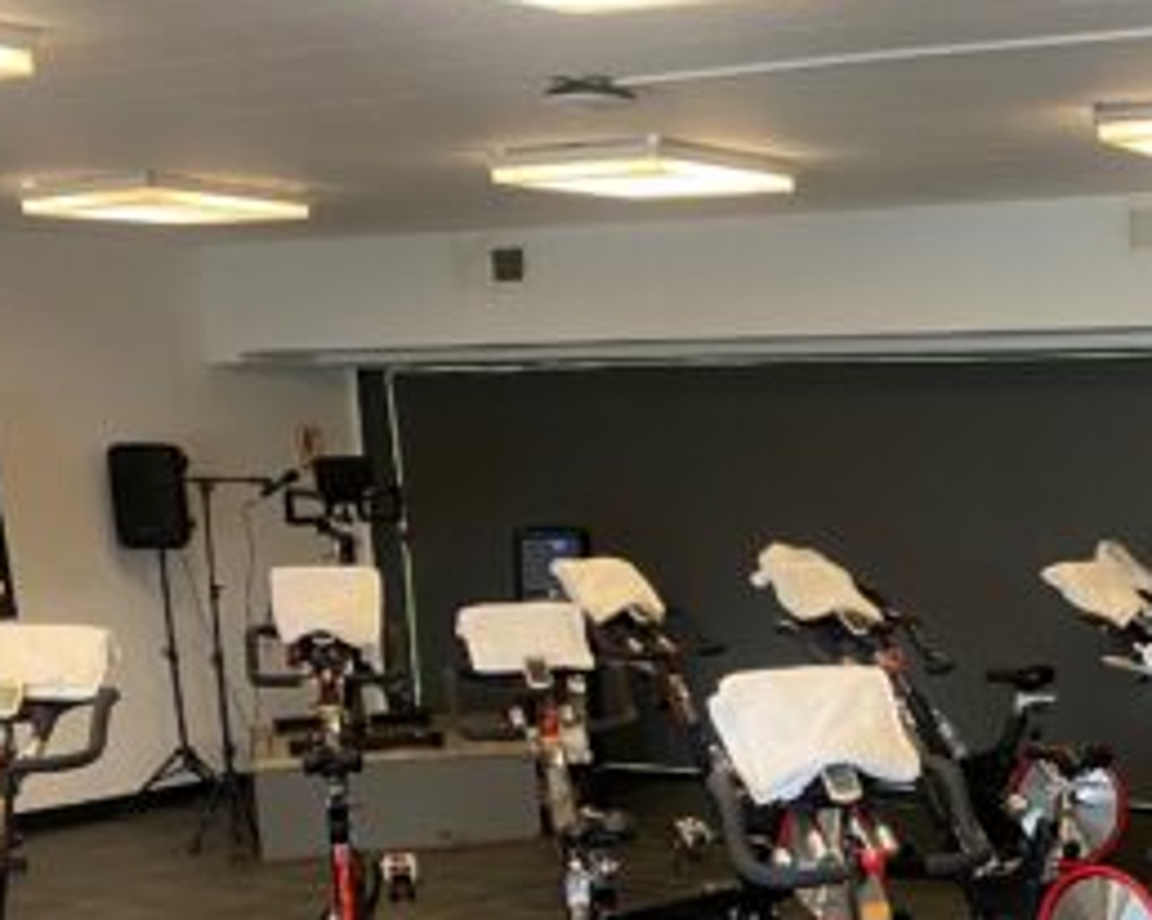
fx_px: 2146
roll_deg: +0.8
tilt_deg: -11.7
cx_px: 1273
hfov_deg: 27.4
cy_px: 884
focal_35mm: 63
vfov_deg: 23.3
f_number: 1.8
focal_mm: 4.25
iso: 100
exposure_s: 1/54
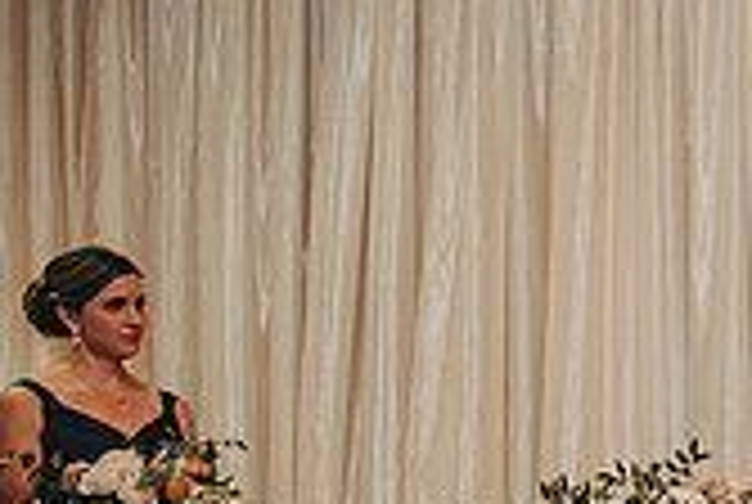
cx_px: 1301
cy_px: 601
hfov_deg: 17.5
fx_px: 2030
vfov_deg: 13.8
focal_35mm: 97
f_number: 3.2
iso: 1250
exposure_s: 1/80
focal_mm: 28
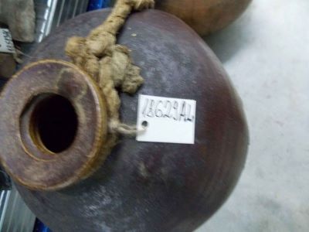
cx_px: 154
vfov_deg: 58.9
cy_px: 116
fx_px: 205
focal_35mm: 23
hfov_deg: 73.9
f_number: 3.1
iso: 400
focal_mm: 4
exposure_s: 1/4
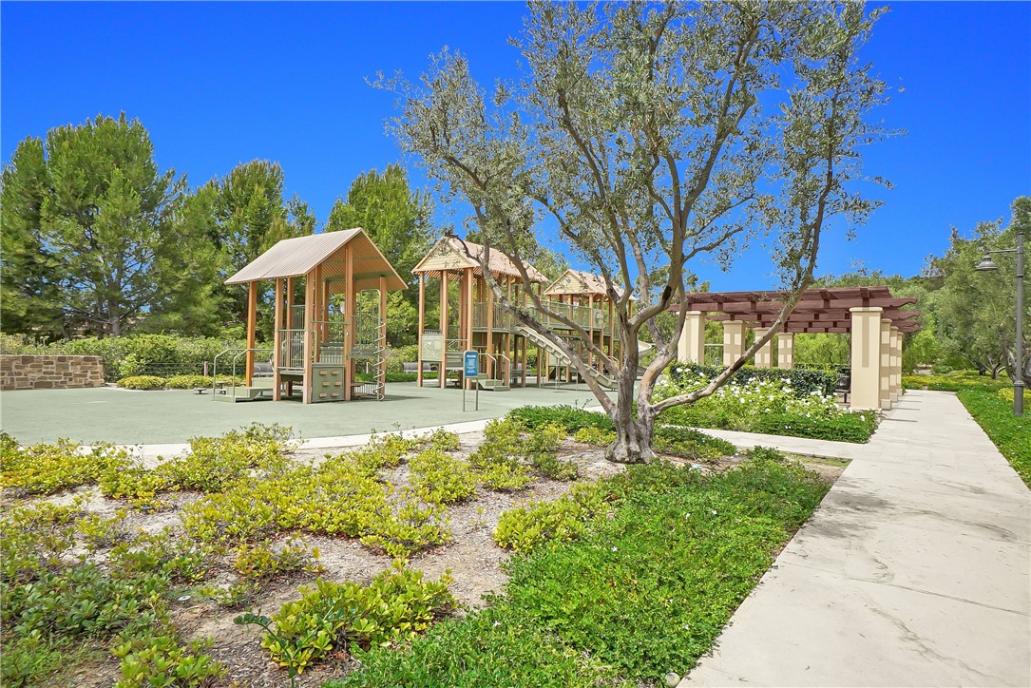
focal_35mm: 21
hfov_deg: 81.2
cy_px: 344
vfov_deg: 59.5
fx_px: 602
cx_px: 516
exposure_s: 1/1250
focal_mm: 14
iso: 800
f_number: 10
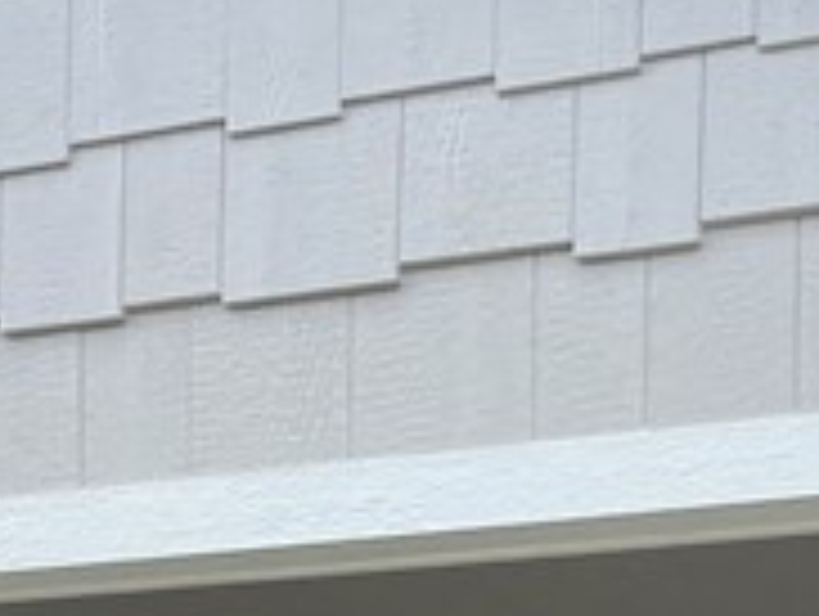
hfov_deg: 13.4
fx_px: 3459
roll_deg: -1.2
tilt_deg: -6.0
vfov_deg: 8.9
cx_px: 765
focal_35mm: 146
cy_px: 1628
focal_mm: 4.2
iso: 32
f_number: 1.6
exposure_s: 1/955
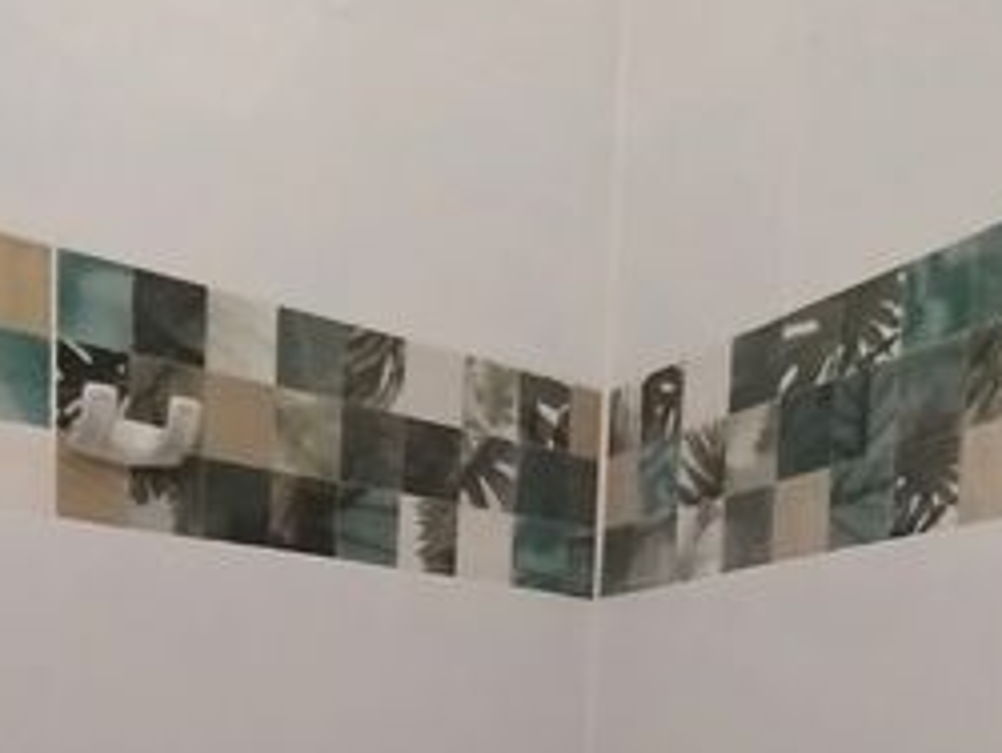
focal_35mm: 40
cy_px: 961
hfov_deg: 46.7
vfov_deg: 29.5
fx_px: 1159
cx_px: 467
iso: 800
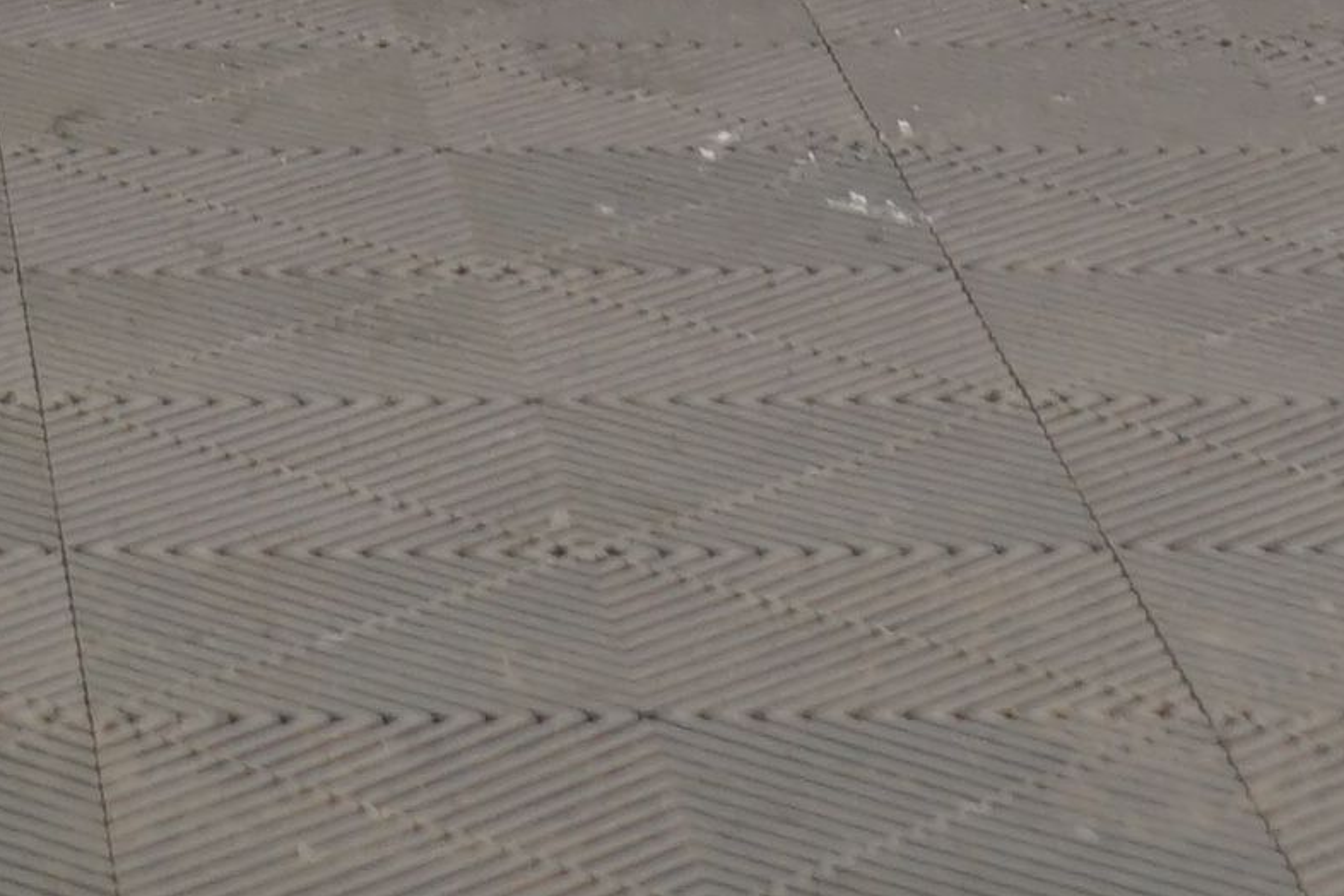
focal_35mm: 229
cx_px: -321
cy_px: -1838
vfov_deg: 5.6
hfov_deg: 8.9
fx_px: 8549
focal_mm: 30
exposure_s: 1/30
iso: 400
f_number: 5.6
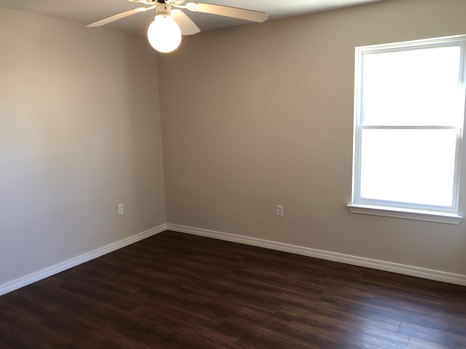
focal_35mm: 28
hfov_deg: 63.4
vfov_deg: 49.7
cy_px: 174
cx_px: 233
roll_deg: +1.3
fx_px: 377
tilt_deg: -10.2
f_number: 1.8
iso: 40
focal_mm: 3.99
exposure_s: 1/17
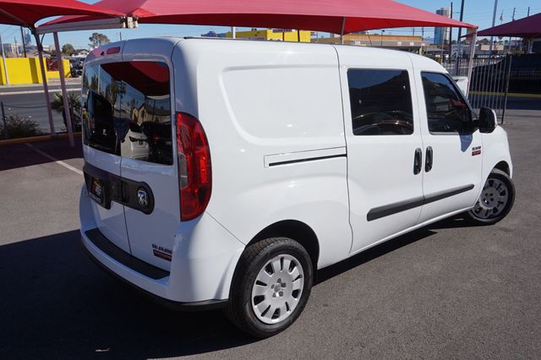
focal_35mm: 30
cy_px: 180
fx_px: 451
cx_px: 270
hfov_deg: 62.0
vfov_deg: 43.6
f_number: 10
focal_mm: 20
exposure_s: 1/320
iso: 100
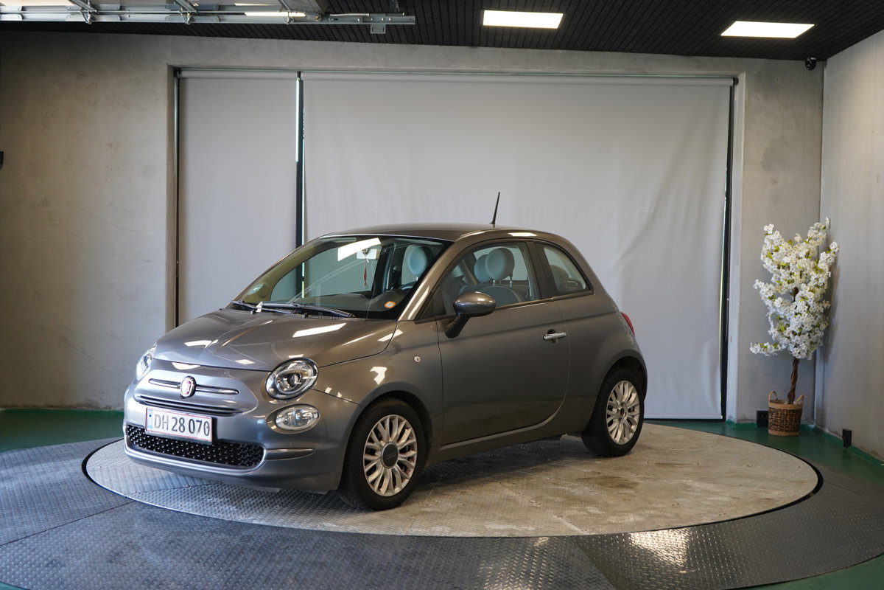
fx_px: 1228
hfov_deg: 39.6
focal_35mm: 50
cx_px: 442
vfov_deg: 27.0
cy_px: 295
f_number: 4.5
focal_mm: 50
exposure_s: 1/160
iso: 1250
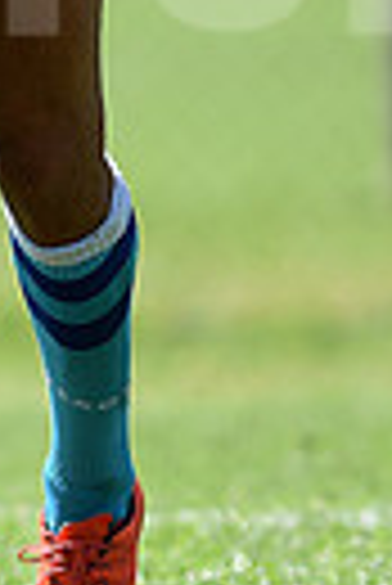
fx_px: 21811
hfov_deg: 1.0
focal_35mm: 1339
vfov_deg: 1.5
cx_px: 153
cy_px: -119
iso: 200
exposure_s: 1/2000
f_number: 2.8
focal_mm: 300
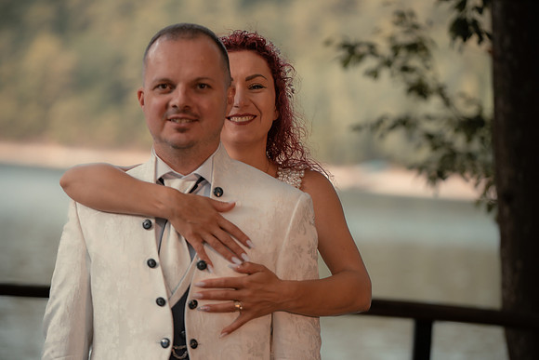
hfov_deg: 14.8
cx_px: 270
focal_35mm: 138
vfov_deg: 9.9
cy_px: 180
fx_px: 2069
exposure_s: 1/250
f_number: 2.8
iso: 500
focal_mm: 130
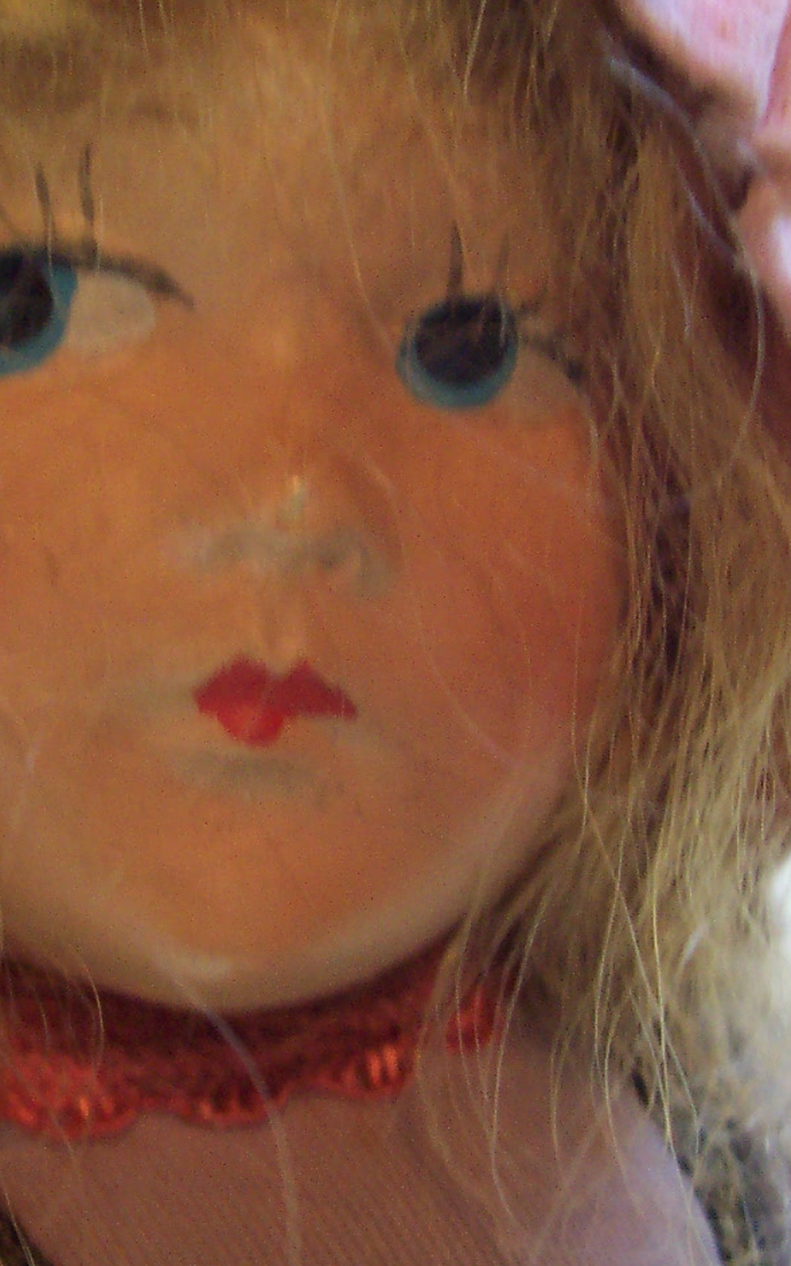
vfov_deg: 29.7
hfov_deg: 18.7
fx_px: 2380
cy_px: 542
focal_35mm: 69
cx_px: 194
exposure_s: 1/15
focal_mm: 5.6
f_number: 2.8
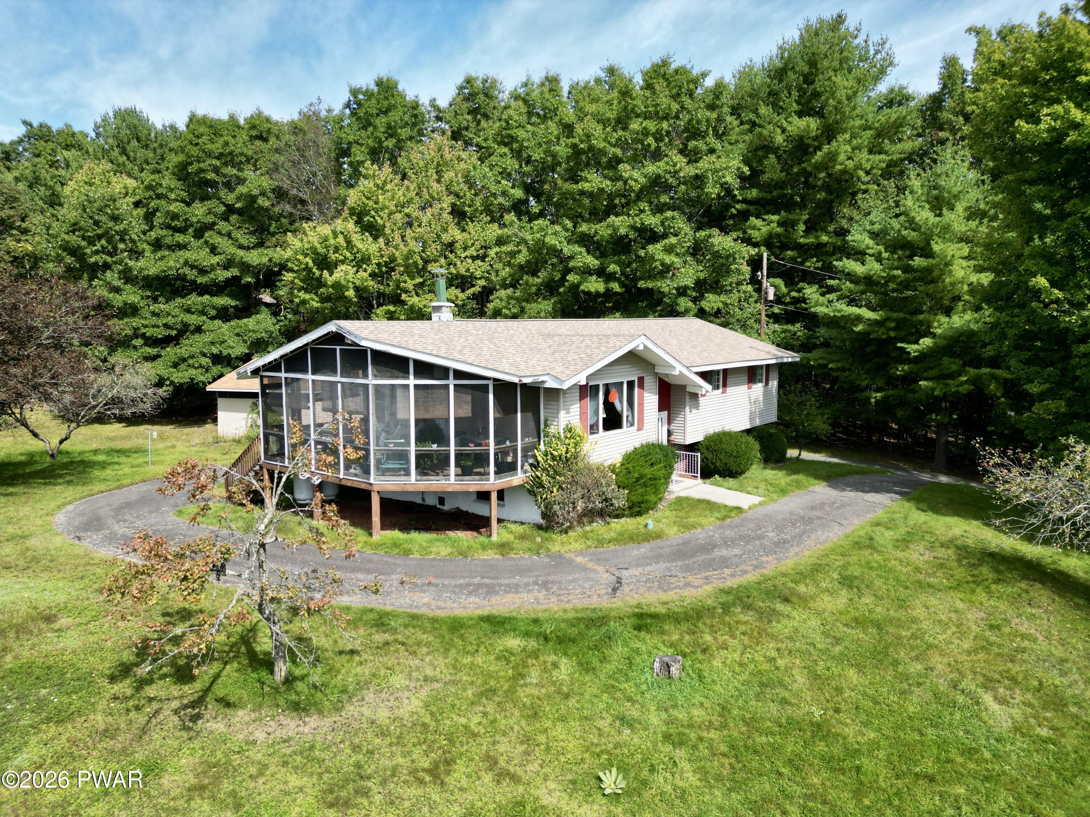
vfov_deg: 56.8
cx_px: 545
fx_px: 756
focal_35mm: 24
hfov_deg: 71.6
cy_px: 408
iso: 130
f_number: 1.7
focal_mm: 6.72
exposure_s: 1/2000
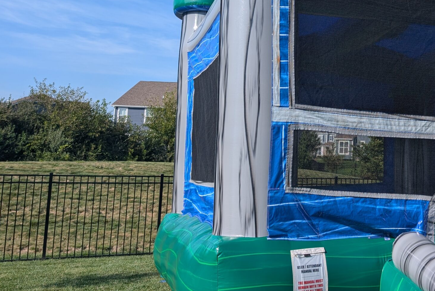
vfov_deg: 30.2
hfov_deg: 41.4
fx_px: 532
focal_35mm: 44
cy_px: 90
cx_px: 382
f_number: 1.68
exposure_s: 1/8333
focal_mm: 6.9
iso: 20
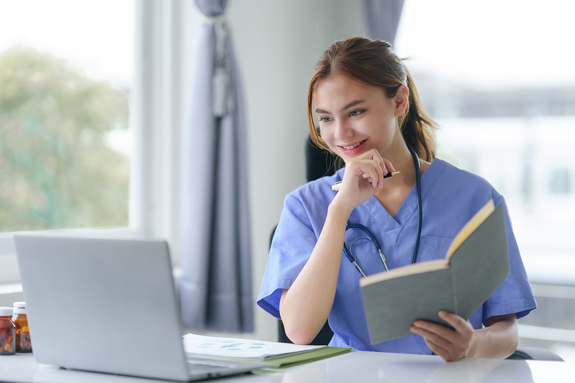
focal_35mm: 85
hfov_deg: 23.9
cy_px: 192
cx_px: 288
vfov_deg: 16.1
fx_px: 1358
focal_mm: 85
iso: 200
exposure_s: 1/1000
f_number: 1.6
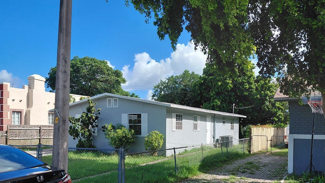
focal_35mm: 33
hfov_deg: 59.5
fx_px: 284
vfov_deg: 34.9
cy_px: 136
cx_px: 169
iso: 50
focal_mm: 4.69
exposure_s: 1/2528
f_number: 1.8
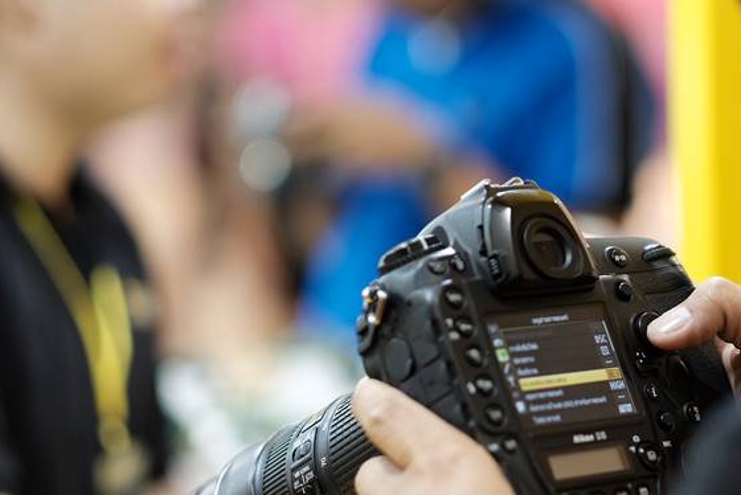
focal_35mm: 150
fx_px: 3089
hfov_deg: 13.6
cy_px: 238
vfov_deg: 9.2
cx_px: 631
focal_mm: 56
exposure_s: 1/250
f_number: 1.6
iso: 800
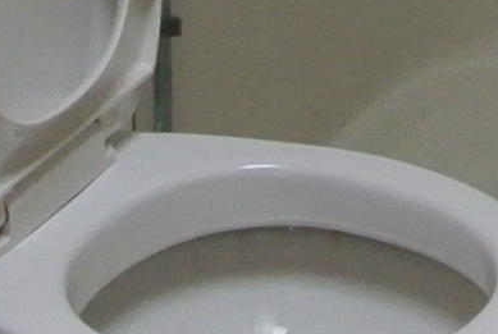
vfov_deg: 6.2
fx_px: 2883
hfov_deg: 9.6
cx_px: 719
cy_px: -592
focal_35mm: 208
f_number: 3.5
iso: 640
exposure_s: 1/500
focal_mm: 10
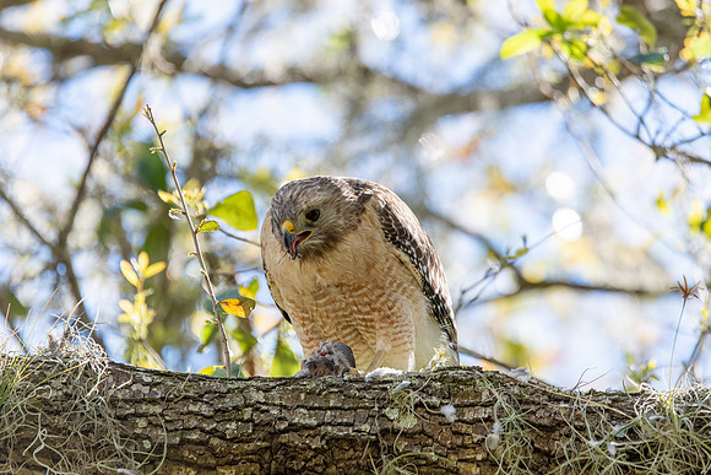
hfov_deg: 3.5
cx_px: 348
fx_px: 11593
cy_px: 254
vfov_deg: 2.3
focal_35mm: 587
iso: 800
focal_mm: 450
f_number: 6
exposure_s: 1/1000
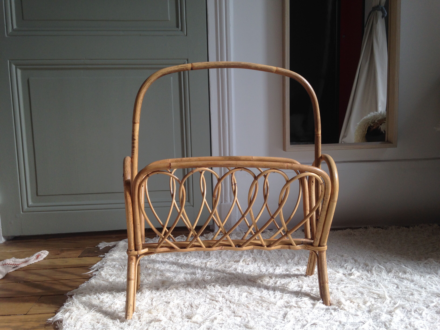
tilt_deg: -5.8
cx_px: 220
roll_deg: +2.1
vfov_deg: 42.9
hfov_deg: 55.4
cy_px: 165
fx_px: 419
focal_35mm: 33
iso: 50
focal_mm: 4.12
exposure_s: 1/123
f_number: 2.4
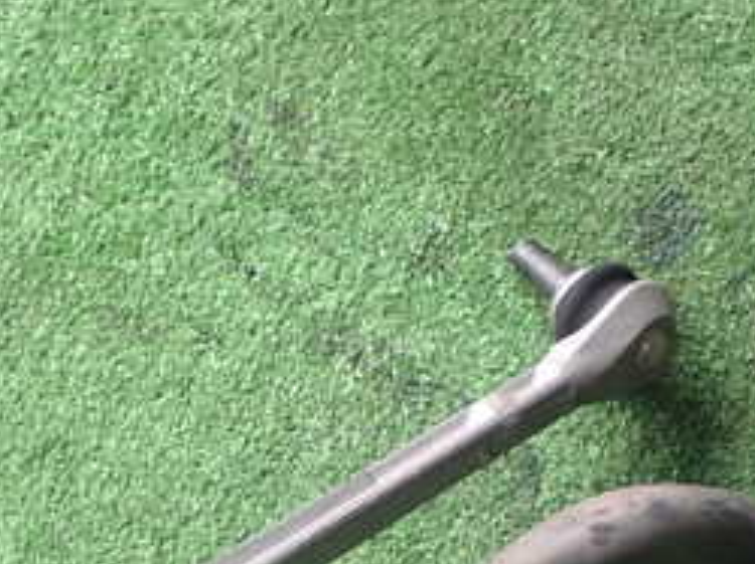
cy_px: 645
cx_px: 254
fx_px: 2462
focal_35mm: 113
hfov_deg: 17.4
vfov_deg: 12.8
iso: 200
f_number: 3.1
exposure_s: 1/80
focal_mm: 8.4
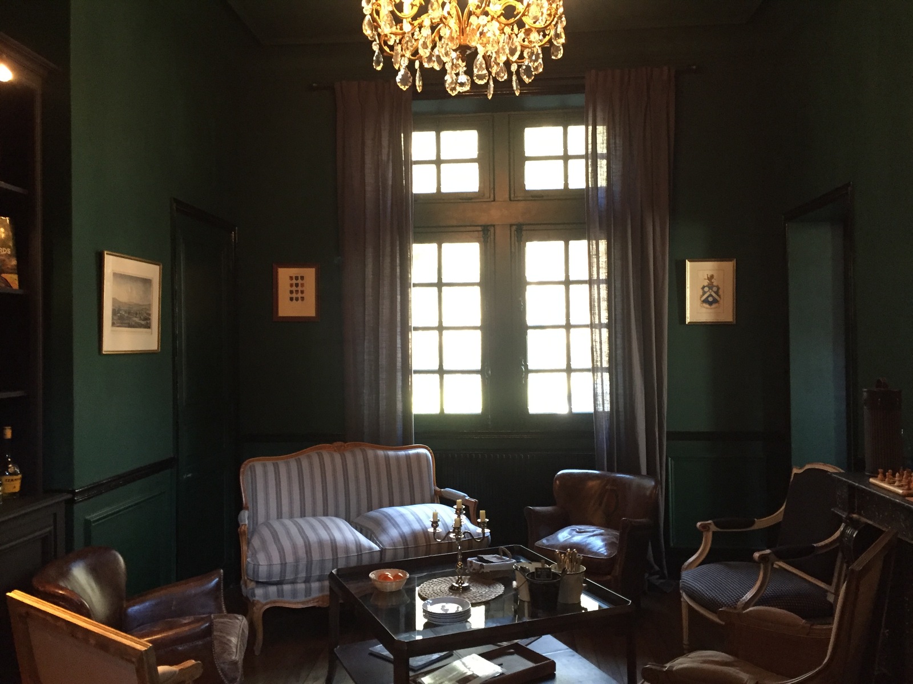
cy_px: 342
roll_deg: +1.0
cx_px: 456
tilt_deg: +1.0
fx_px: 765
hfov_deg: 61.7
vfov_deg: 48.2
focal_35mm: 29
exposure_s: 1/25
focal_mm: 4.15
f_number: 2.2
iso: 250
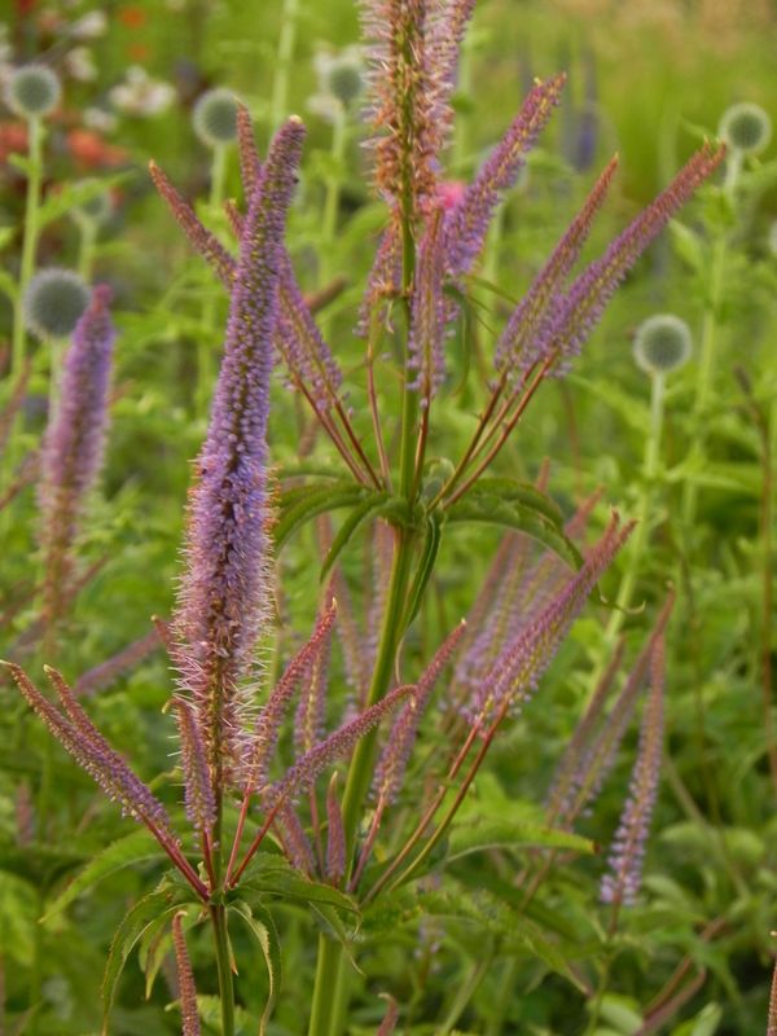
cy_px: 518
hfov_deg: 6.0
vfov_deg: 8.0
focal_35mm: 247
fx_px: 7392
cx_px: 388
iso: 160
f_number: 5.6
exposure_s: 1/15
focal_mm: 44
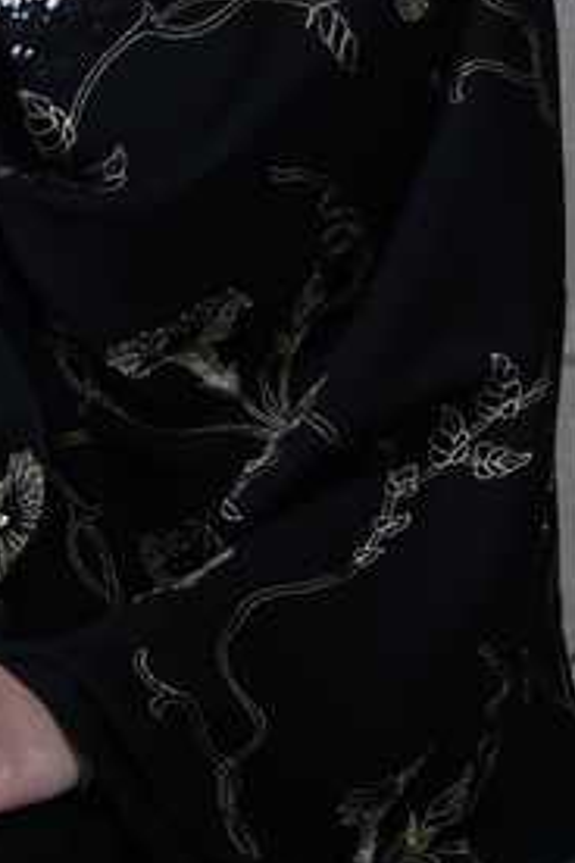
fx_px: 9127
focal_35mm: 381
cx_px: 125
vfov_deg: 5.4
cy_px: 499
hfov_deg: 3.6
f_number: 18
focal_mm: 200
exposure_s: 1/100
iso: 160
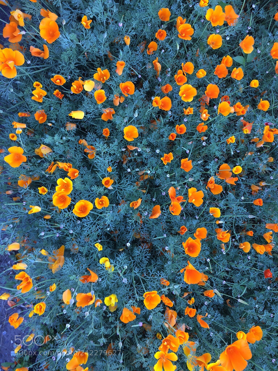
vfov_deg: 60.0
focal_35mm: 30
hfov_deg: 46.8
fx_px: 321
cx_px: 139
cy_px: 186
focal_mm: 4.12
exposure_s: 1/120
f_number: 2.2
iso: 32
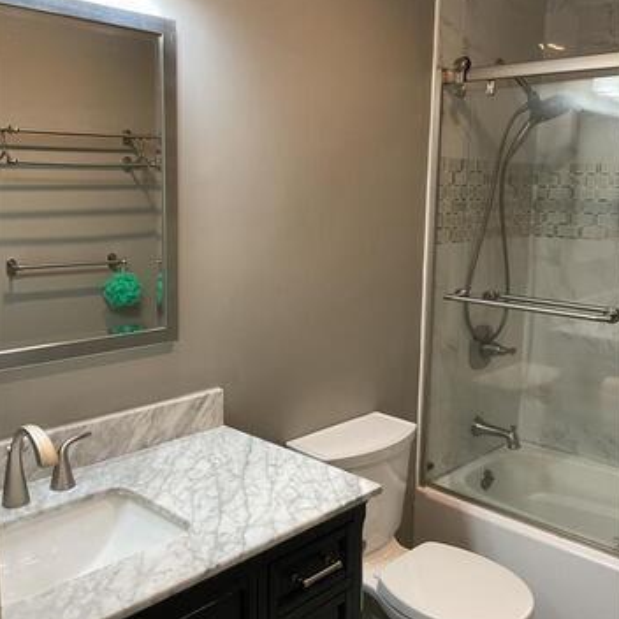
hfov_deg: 47.2
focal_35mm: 35
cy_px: 297
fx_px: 708
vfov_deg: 47.2
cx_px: 310
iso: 80
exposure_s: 1/60
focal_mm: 3
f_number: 1.8
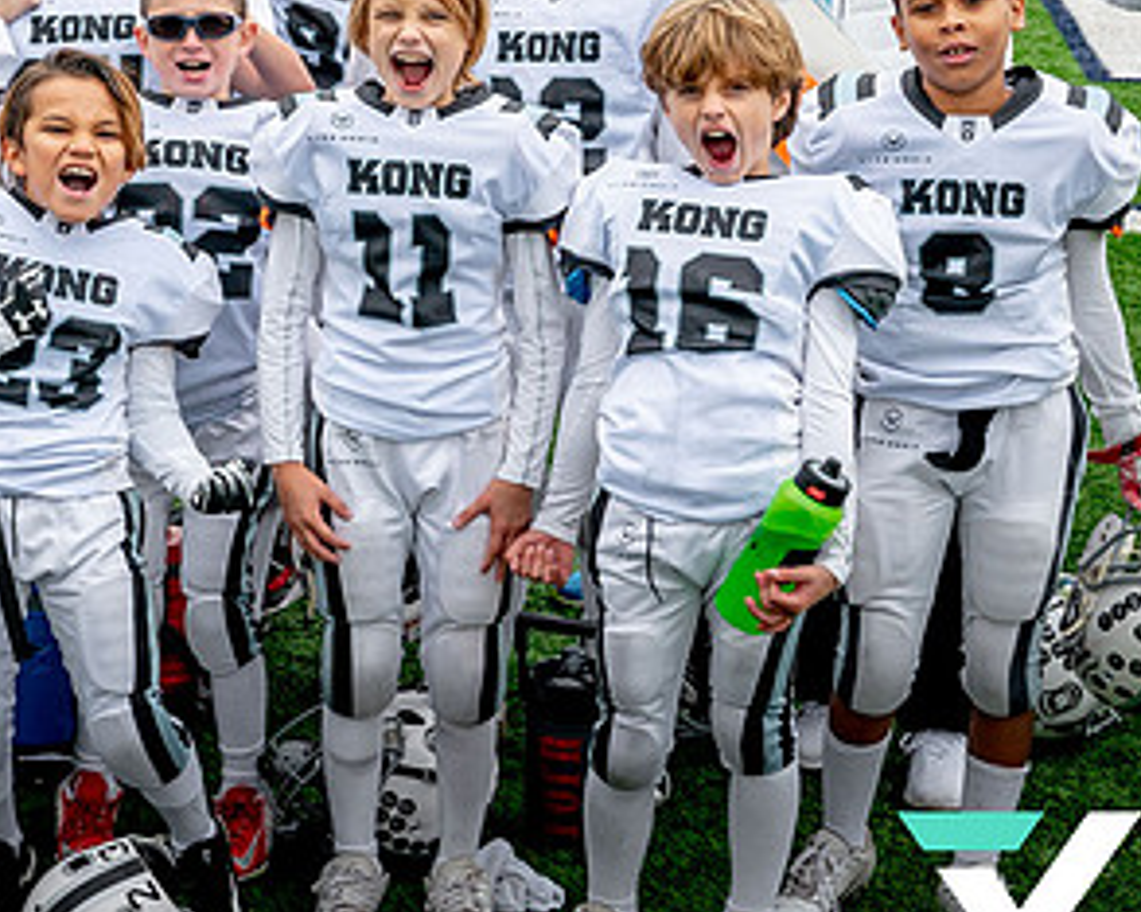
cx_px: 203
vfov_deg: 15.0
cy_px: 140
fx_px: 3442
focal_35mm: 102
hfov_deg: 18.6
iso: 400
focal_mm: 43
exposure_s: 1/250
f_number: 8
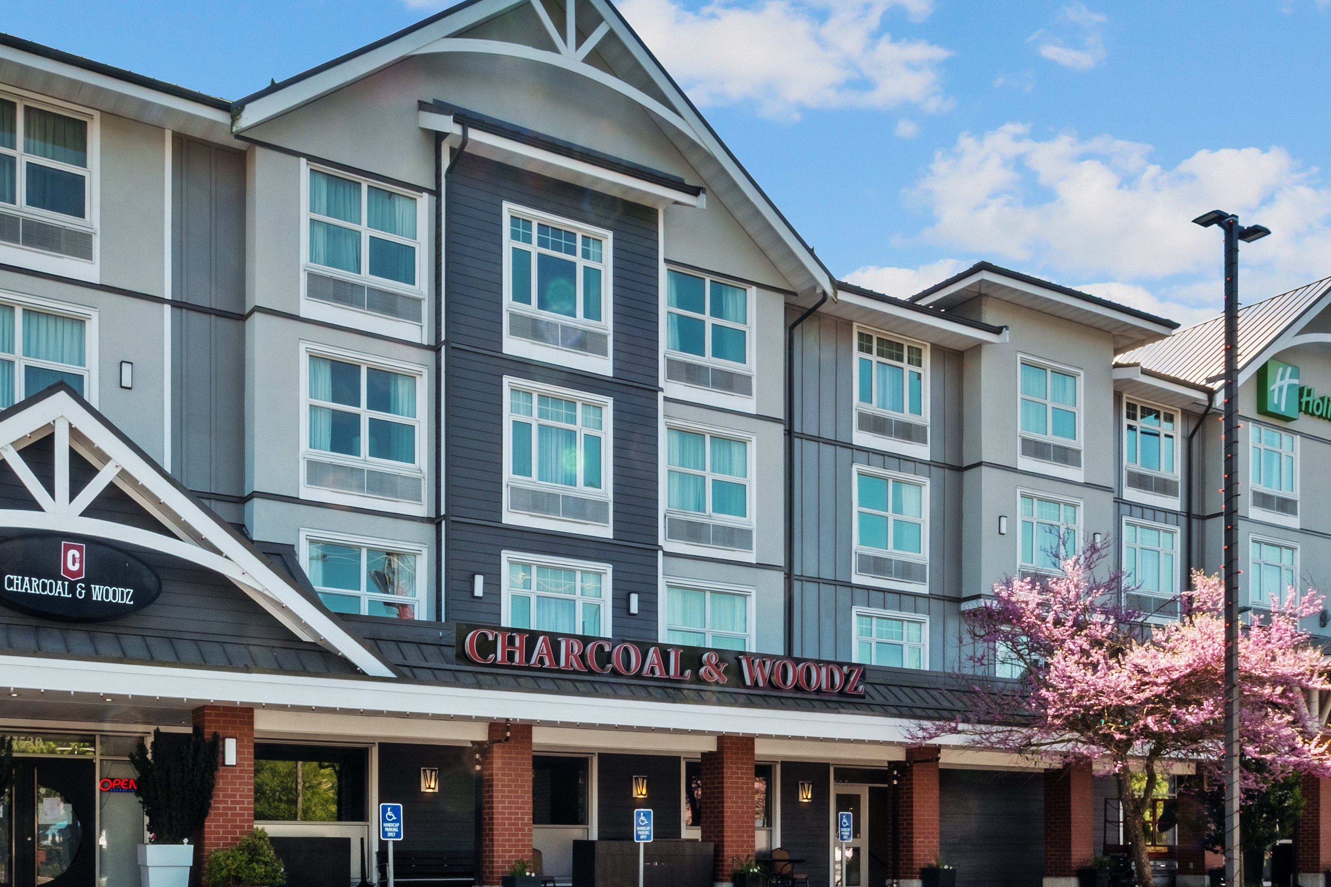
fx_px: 1183
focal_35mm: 32
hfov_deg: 58.4
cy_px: 565
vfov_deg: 40.8
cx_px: 563
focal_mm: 10
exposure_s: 1/8
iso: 160
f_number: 16
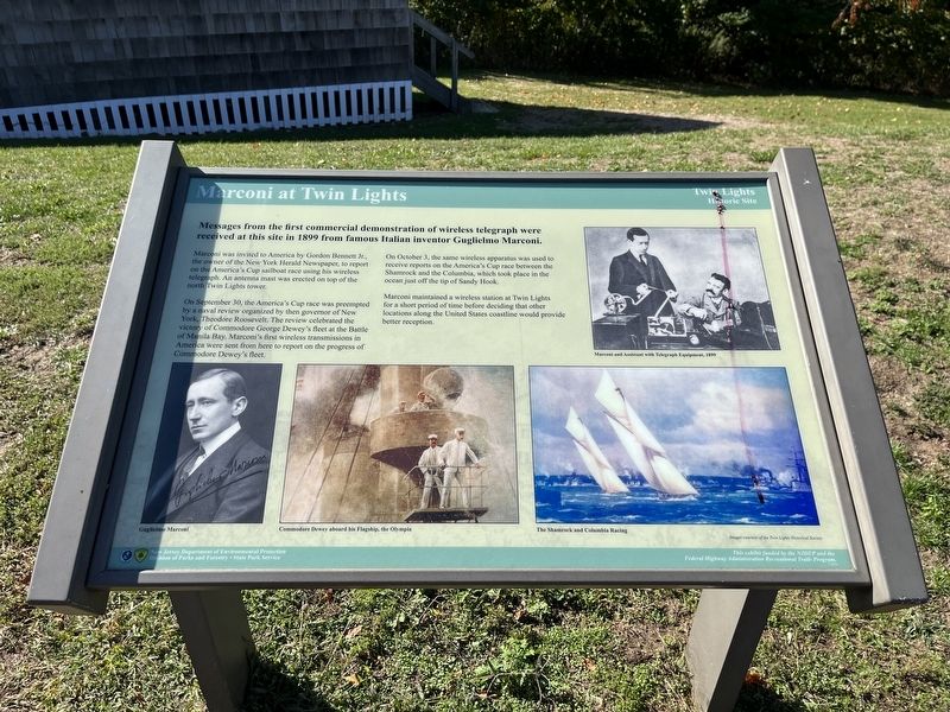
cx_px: 475
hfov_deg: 67.3
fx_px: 714
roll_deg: -2.6
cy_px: 356
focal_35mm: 26
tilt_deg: -33.8
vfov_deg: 53.1
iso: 50
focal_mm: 5.1
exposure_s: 1/2688
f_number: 1.6
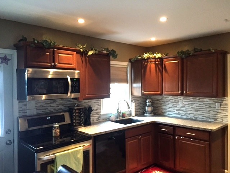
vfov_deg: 48.2
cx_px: 115
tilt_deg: -0.5
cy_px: 86
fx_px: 193
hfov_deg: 61.7
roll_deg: +0.2
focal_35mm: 29
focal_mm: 4.15
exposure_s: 1/15
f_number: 2.2
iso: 250
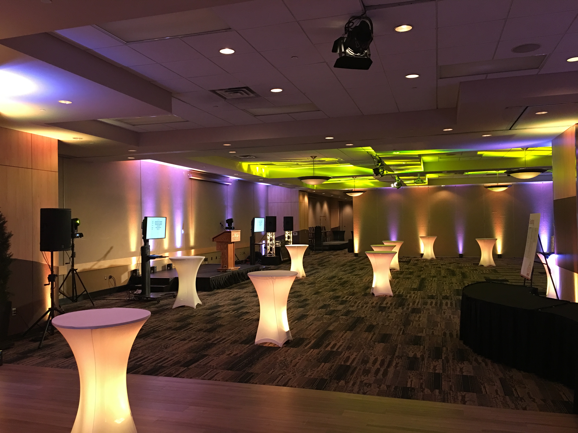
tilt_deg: +0.8
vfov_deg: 48.2
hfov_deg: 61.7
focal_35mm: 29
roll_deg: +0.1
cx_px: 289
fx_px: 484
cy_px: 216
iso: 100
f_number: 2.2
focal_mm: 4.15
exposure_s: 1/15
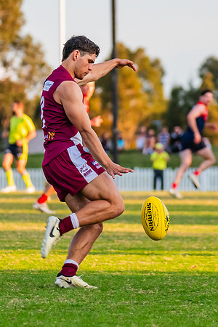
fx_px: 4386
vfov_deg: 4.3
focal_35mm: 483
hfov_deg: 2.8
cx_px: 84
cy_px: 163
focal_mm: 210
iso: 800
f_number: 5.6
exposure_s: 1/1000
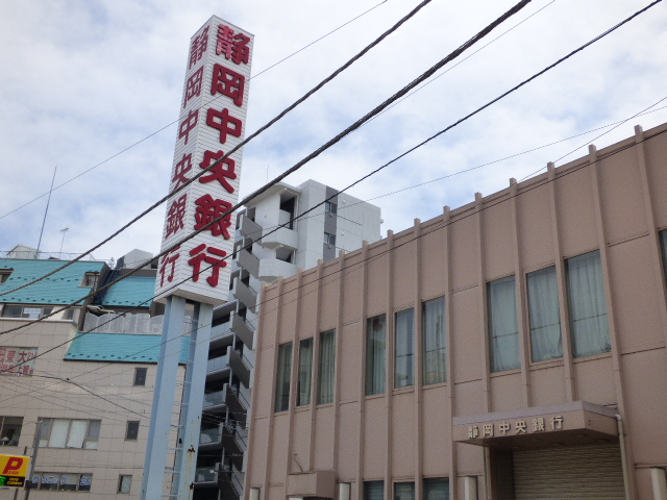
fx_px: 694
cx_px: 334
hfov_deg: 51.4
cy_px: 250
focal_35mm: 36
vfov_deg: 39.7
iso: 160
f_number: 3.5
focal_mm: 6.47
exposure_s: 1/1300
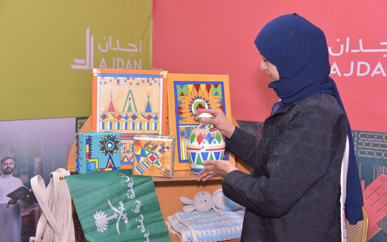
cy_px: 125
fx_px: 601
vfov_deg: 22.7
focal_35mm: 57
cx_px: 196
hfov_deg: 35.7
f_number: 4.5
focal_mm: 55
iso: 640
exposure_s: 1/60
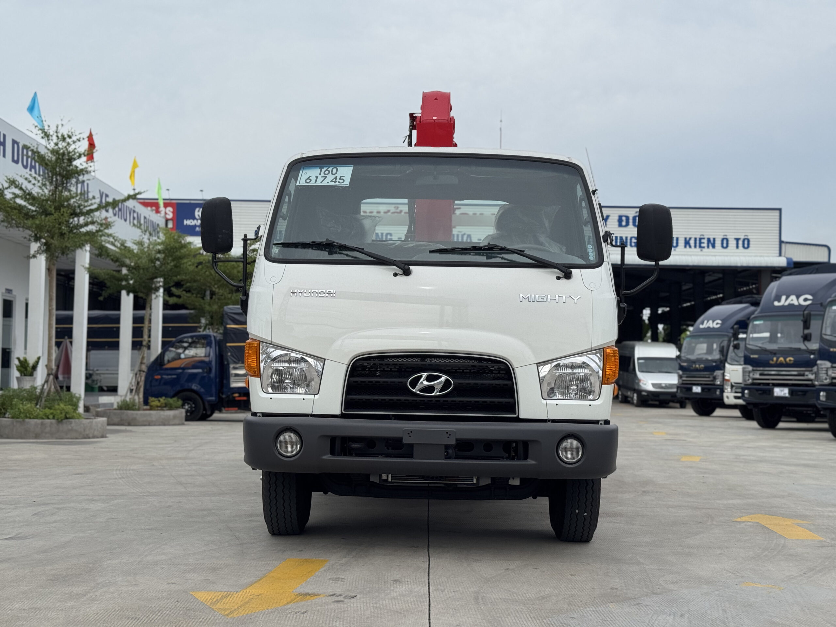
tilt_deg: +2.6
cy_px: 314
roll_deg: -1.2
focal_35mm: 48
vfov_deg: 30.3
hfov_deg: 39.7
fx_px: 1159
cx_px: 418
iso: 64
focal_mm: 6.76
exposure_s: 1/4975
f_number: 1.78
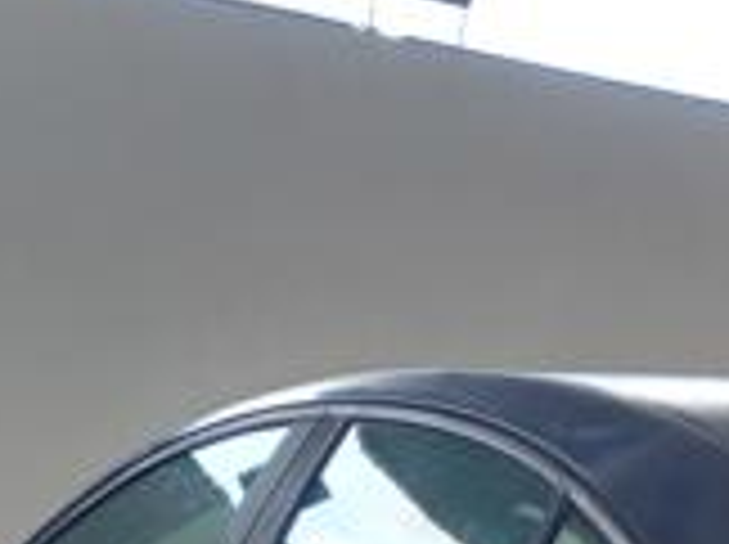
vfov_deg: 13.2
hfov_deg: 18.4
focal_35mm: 99
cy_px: 1034
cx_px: 972
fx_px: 2082
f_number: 2
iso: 80
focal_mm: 4.6
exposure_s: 1/60
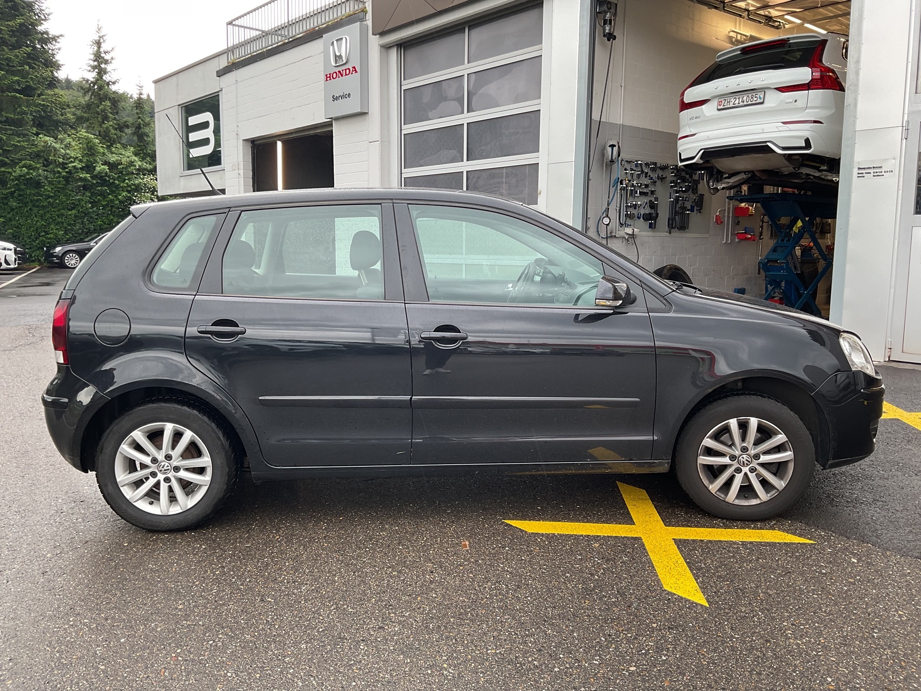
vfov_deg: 48.2
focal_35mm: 29
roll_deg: -1.1
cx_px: 460
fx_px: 772
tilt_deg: -6.0
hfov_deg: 61.7
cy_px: 346
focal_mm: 3
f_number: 1.8
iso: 16
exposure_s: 1/102
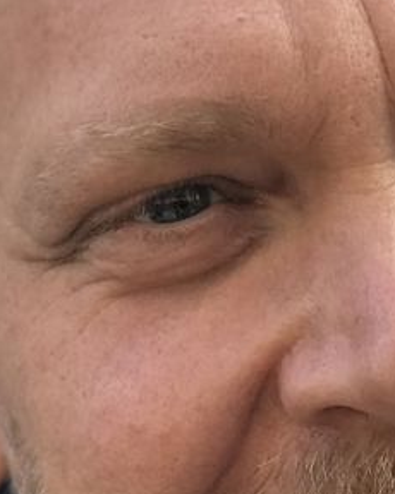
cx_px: 323
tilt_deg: +1.4
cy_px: 487
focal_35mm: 206
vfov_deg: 9.3
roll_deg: +8.2
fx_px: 3013
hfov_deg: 7.5
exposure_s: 1/50
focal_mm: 6.6
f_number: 2.8
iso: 40
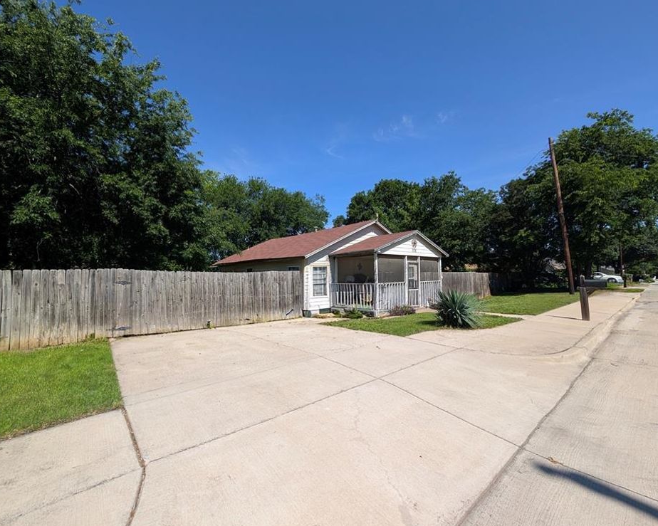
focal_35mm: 13
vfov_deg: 92.2
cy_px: 263
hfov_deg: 104.8
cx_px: 320
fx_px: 253
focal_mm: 2.02
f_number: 1.7
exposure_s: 1/2786
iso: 50
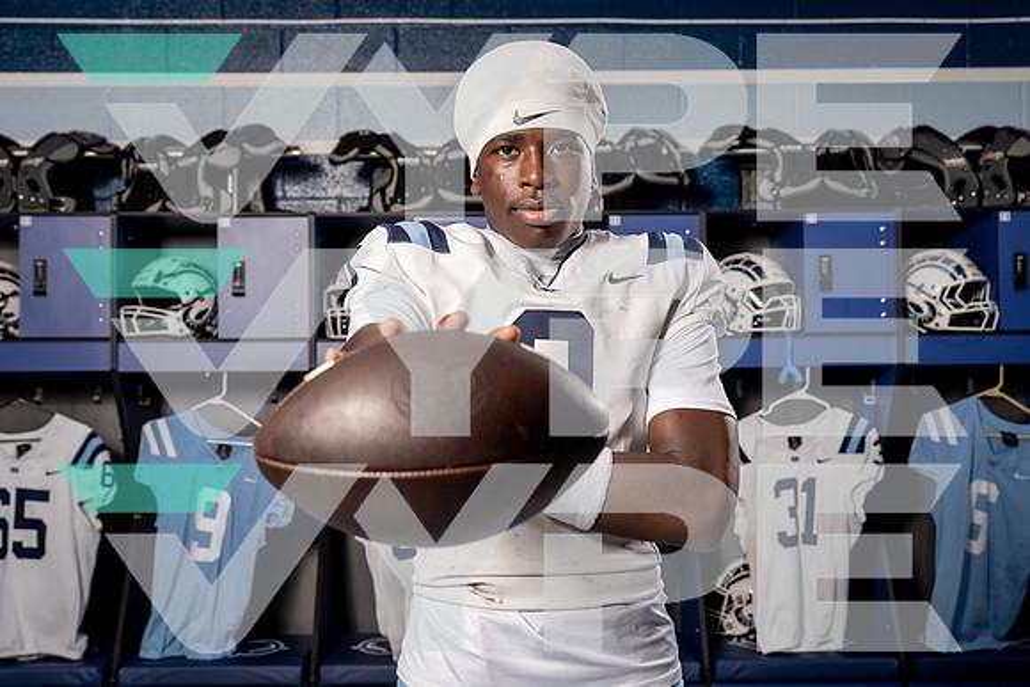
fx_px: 1349
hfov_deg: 41.8
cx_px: 515
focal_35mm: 47
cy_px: 335
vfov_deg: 28.6
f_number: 5.6
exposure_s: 1/250
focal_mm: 46
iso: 500
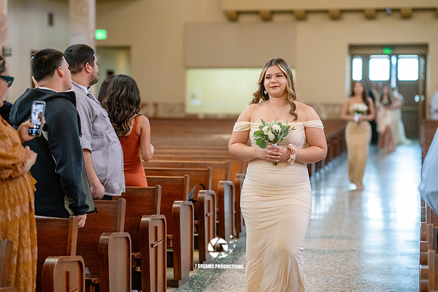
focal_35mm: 85
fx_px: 1034
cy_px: 146
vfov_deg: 16.1
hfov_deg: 23.9
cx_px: 219
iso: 2000
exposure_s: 1/125
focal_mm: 85
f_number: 2
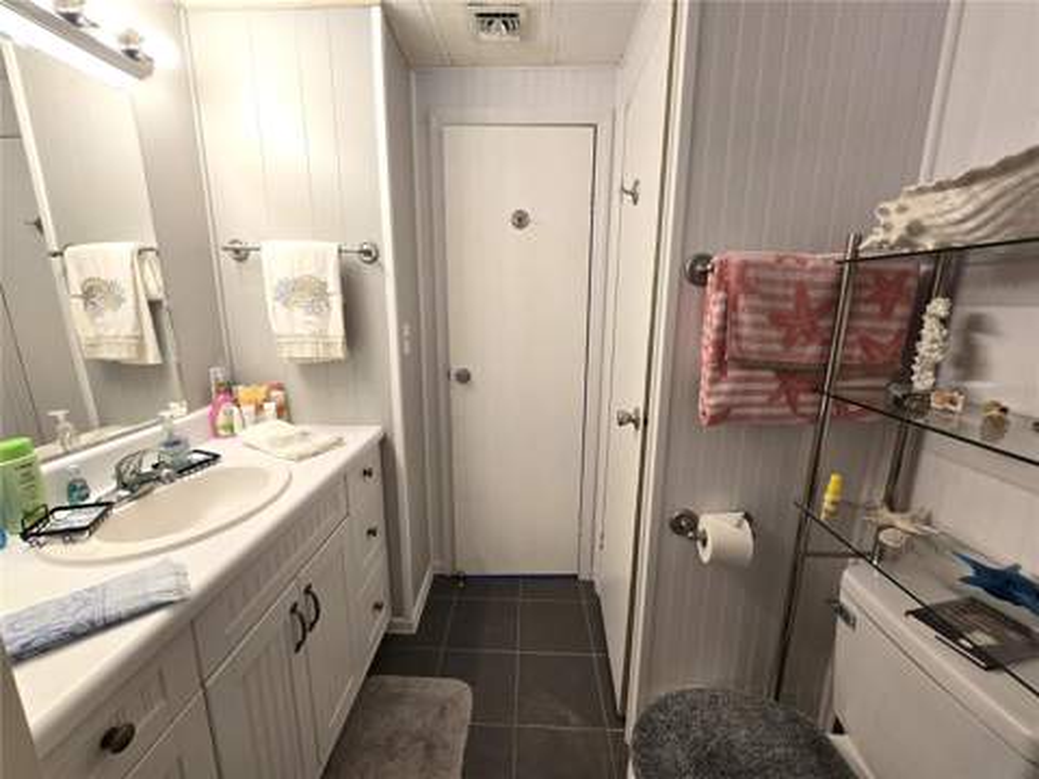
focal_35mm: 13
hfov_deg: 106.2
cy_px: 390
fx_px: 390
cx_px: 520
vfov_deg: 89.9
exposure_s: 1/60
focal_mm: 2.2
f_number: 2.2
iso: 80
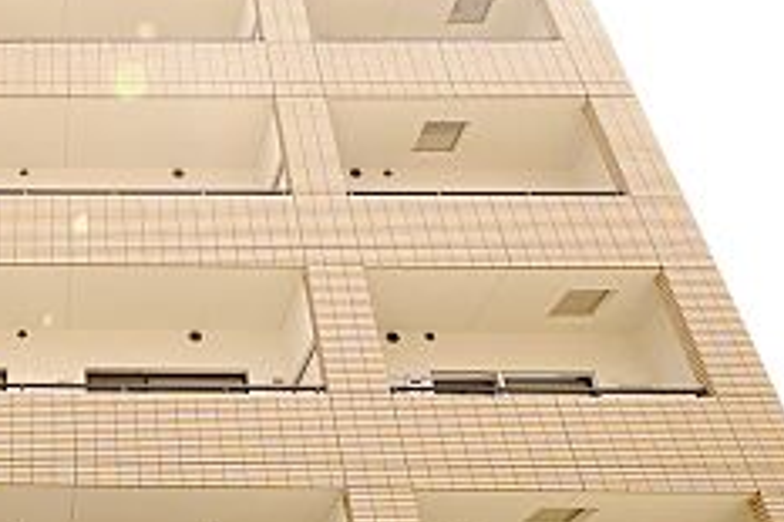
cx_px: 7
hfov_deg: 42.2
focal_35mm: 40
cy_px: 438
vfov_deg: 32.2
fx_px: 870
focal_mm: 7
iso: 160
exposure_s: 1/200
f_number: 5
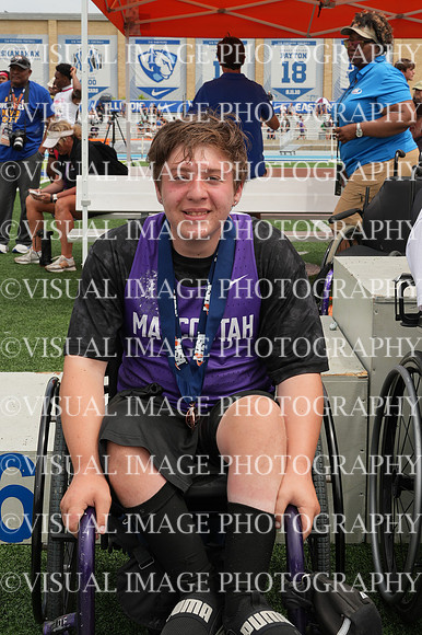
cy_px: 318
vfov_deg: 33.4
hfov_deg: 22.6
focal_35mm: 60
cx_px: 211
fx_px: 1056
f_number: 11
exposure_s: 1/160
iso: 100
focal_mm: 40
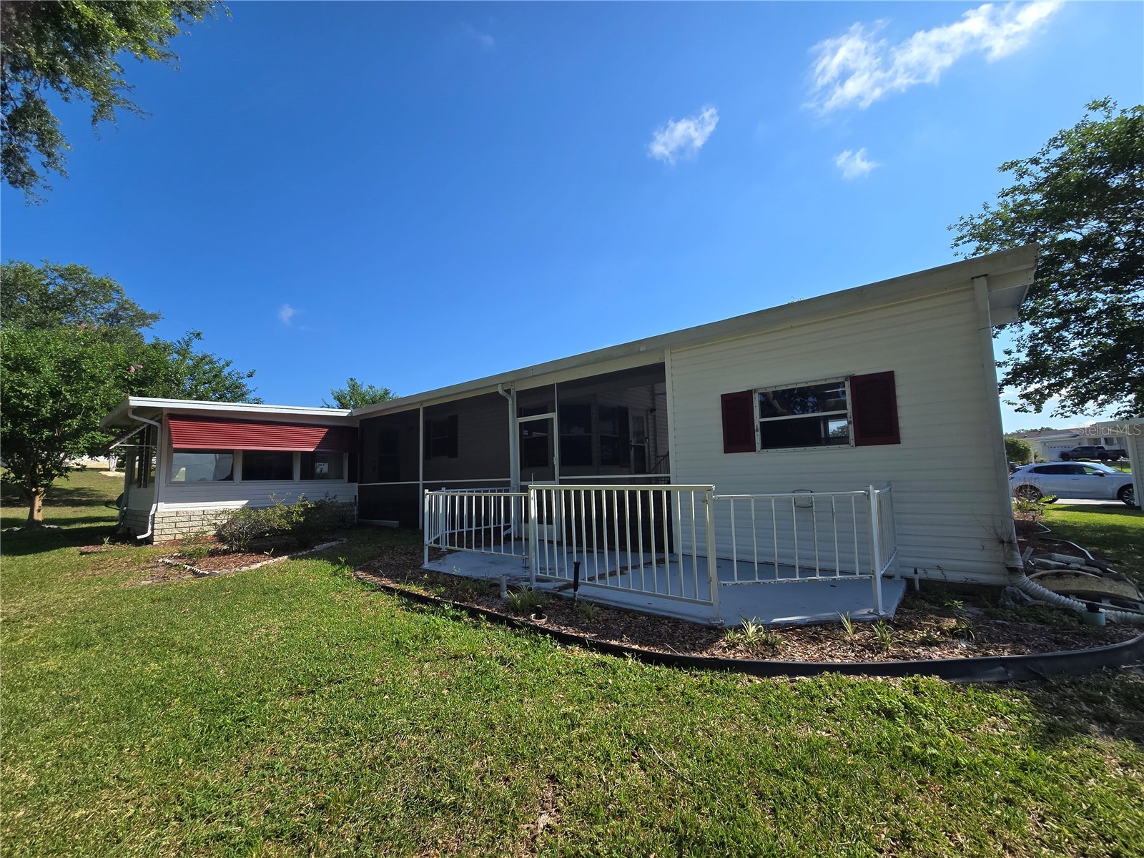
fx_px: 430
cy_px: 429
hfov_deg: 106.2
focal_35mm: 13
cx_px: 572
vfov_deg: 89.9
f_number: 2.2
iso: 50
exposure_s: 1/2032
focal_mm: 2.2
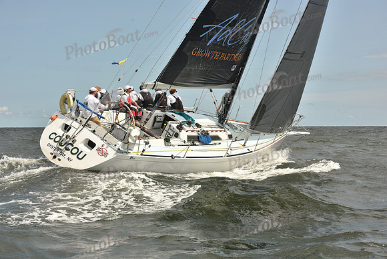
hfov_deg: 28.8
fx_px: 753
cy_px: 130
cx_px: 194
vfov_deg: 19.5
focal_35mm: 70
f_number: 10
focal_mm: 70
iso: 250
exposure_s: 1/800
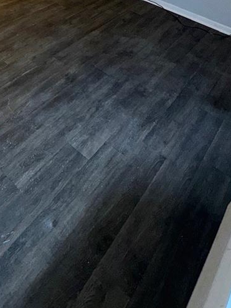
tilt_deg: -28.0
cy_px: 3
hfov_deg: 39.6
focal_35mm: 34
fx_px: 302
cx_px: 35
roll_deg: -3.3
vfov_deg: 45.8
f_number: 2.2
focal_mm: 2.22
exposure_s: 1/81
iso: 80
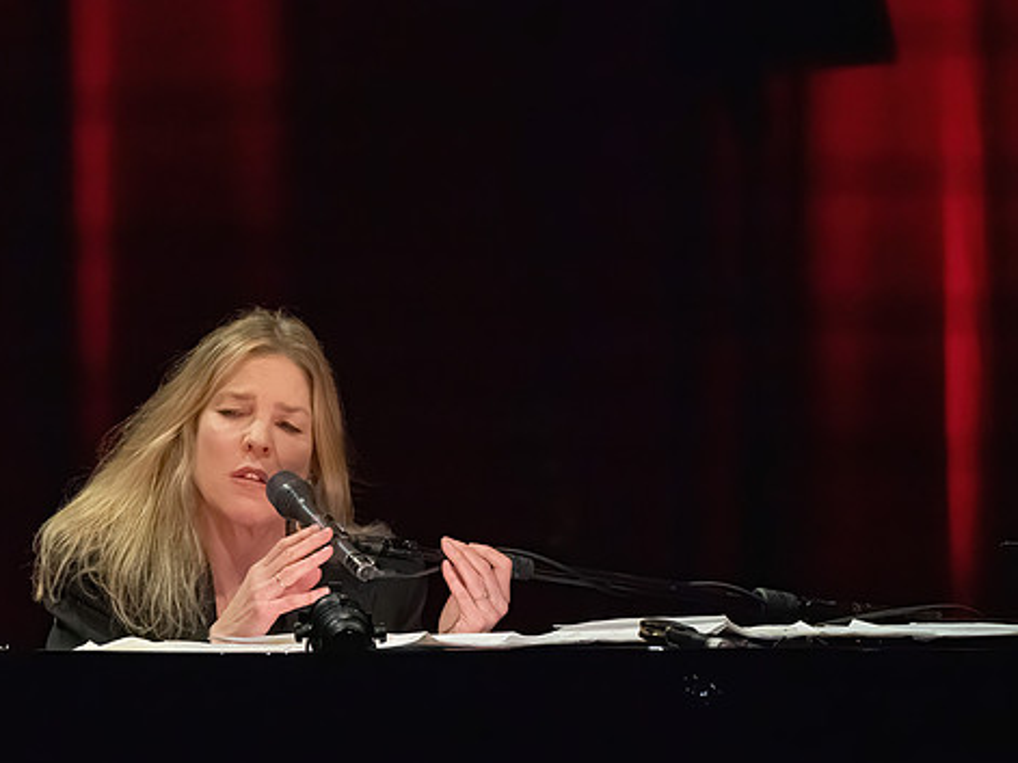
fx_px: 18346
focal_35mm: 624
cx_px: 247
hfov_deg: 3.2
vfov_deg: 2.4
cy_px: 447
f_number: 8
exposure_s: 1/320
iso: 25600
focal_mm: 400
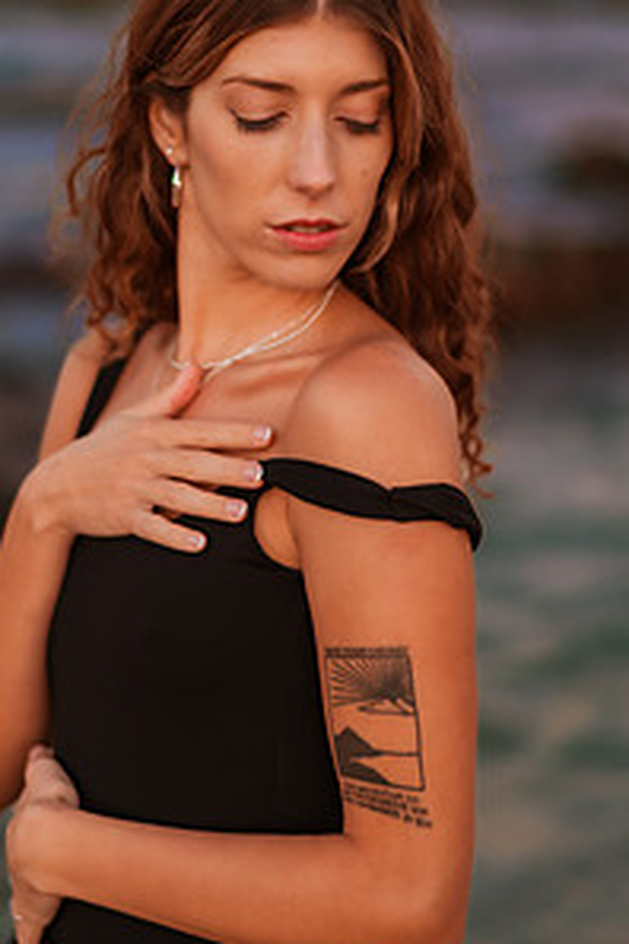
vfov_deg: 23.0
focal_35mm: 88
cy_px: 308
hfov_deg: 15.5
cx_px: 267
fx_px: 2306
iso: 200
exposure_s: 1/320
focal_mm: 58
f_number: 1.4
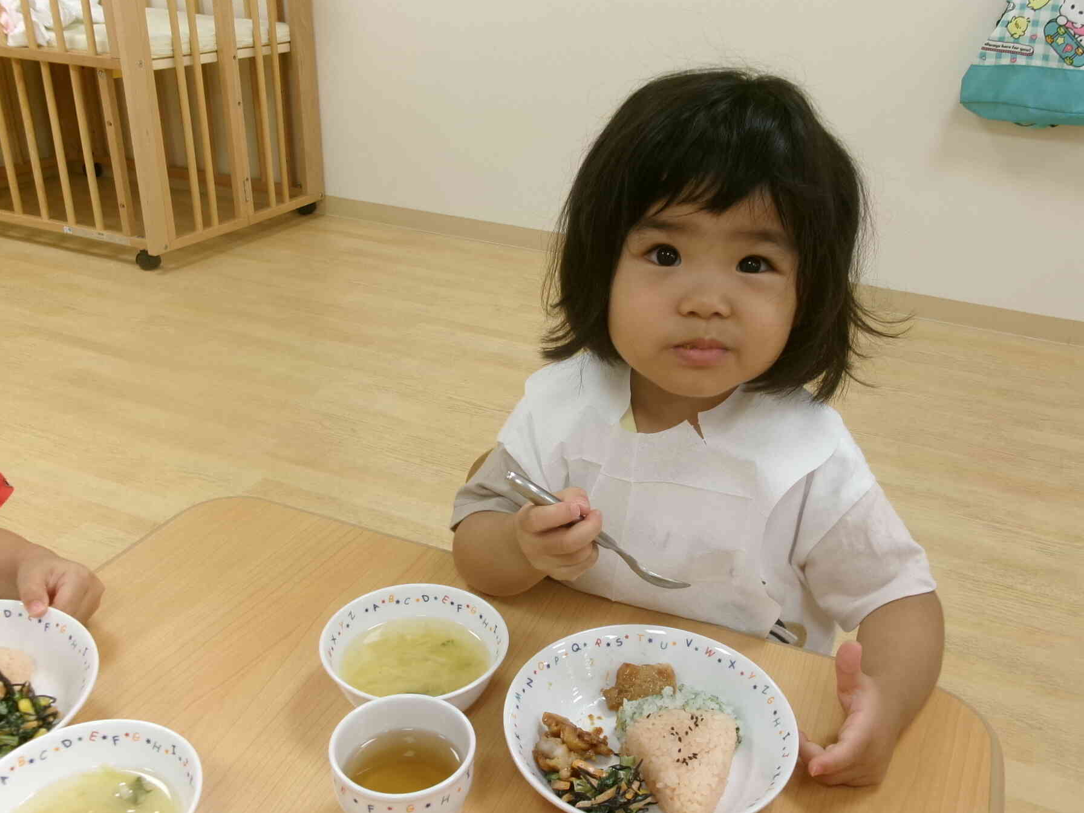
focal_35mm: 32
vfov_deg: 44.1
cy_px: 433
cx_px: 581
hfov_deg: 56.8
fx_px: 1002
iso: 100
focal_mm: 5.1
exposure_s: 1/40
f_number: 3.9
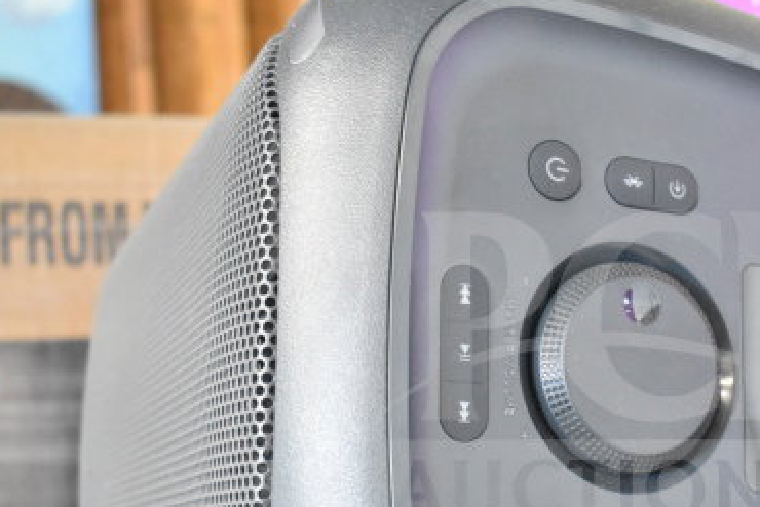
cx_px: 604
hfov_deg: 29.5
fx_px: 1411
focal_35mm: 67
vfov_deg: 20.2
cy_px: 375
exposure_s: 1/40
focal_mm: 27
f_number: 4
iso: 4000
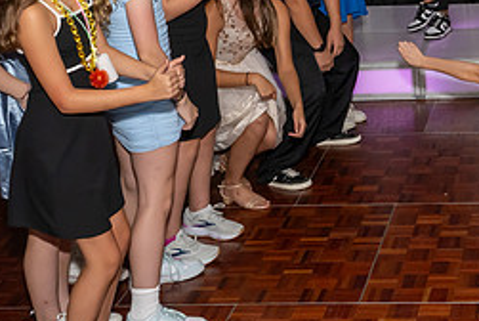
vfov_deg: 15.4
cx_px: 510
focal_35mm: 88
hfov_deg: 22.0
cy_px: 38
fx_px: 1172
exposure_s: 1/250
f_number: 9
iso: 1000
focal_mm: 24
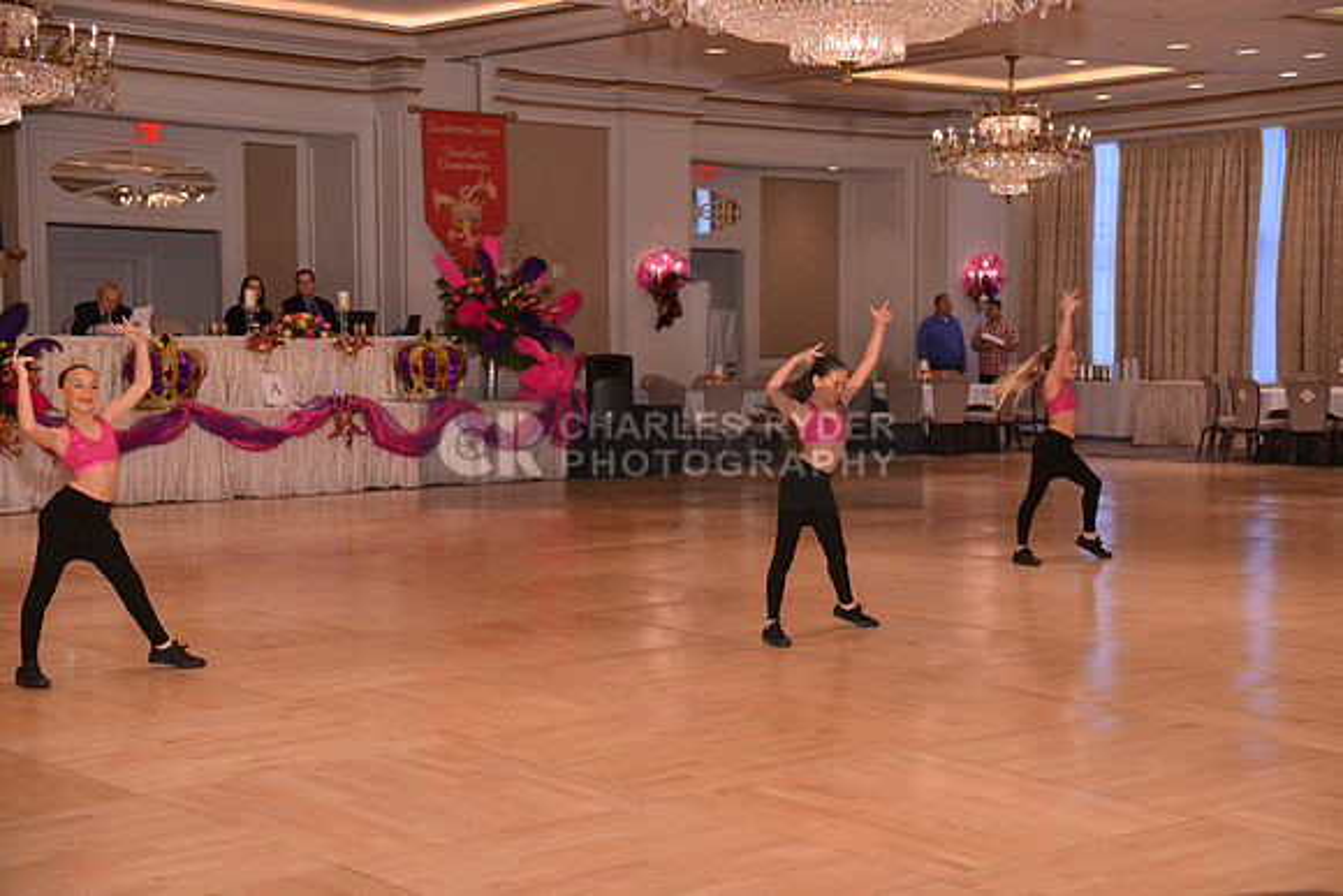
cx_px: 672
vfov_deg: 24.6
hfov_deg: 36.2
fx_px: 2052
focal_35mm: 55
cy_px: 448
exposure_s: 1/250
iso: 1250
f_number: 4.5
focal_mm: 55
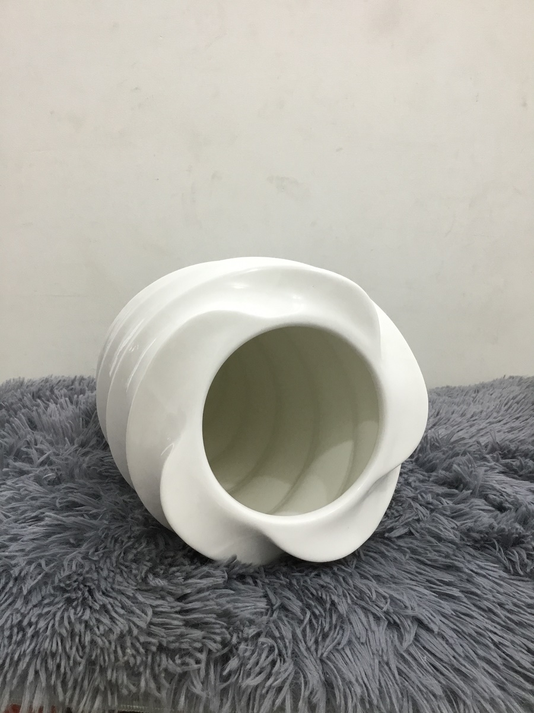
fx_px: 638
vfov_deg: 58.4
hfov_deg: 45.4
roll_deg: +1.4
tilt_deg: -10.5
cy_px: 356
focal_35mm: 31
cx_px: 267
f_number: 2.4
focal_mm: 3.3
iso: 100
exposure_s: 1/33
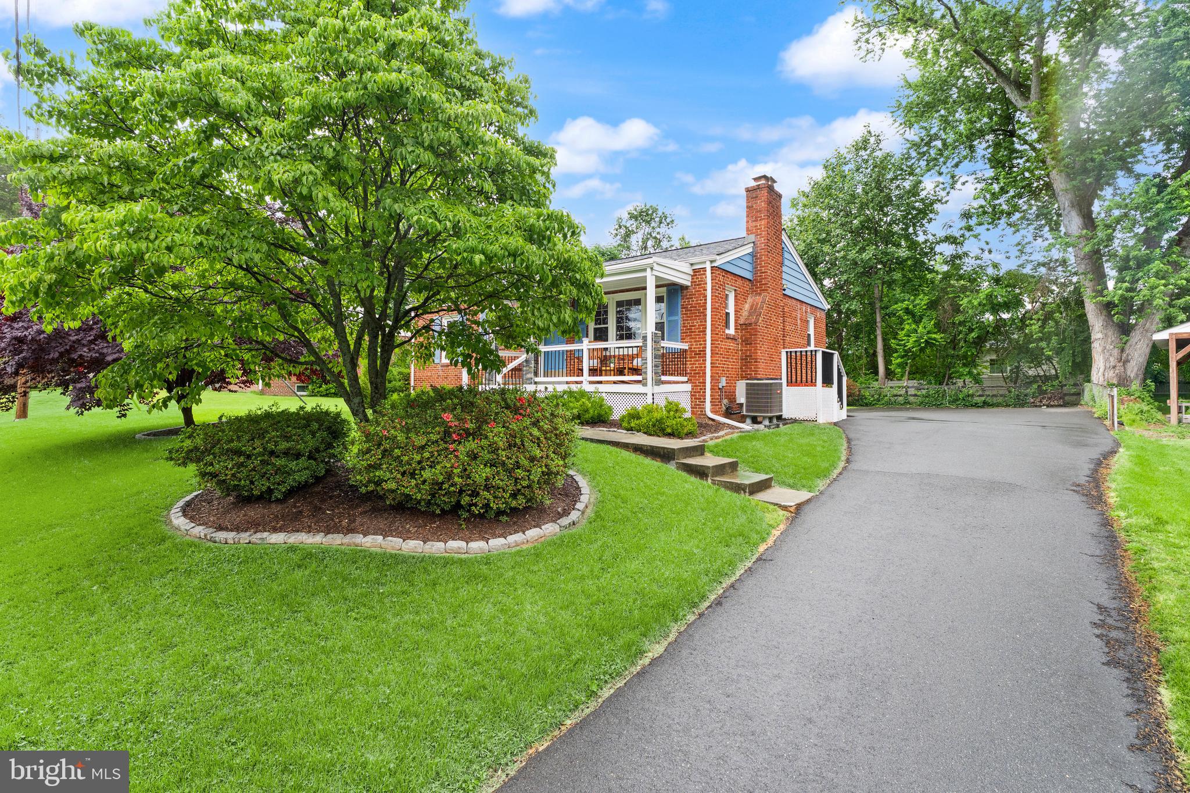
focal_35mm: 16
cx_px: 595
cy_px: 396
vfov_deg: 73.1
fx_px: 535
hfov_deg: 96.0
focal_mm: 10.8
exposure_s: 1/250
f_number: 5
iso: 800
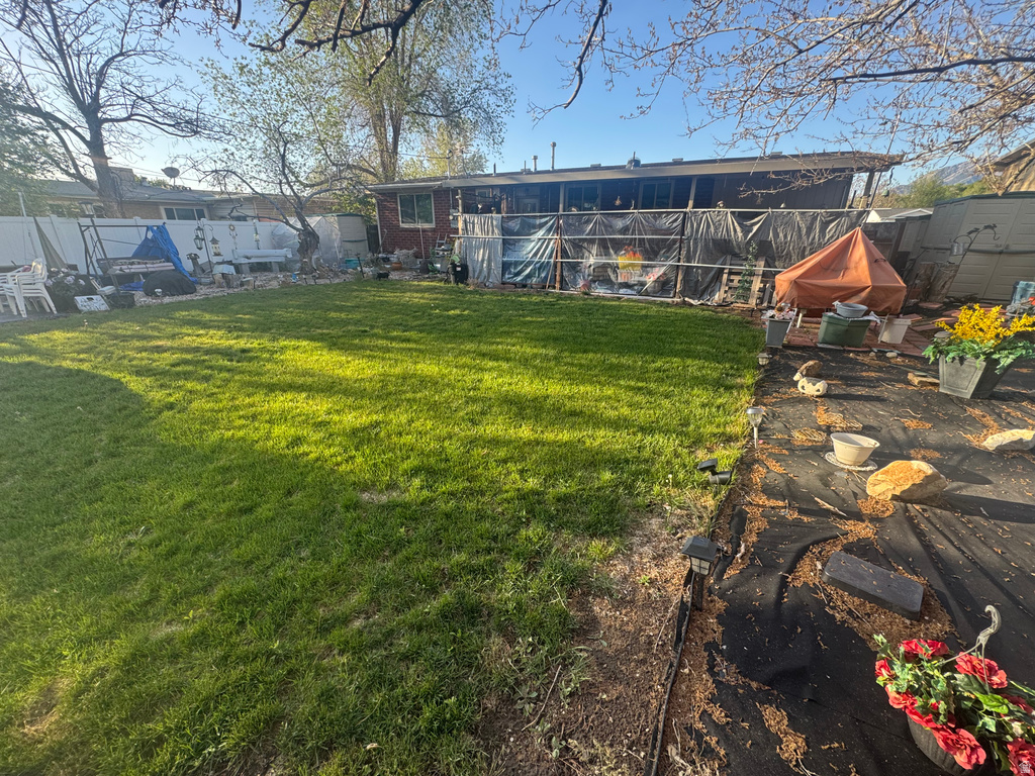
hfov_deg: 102.1
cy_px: 388
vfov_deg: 85.7
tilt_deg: -21.6
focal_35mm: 14
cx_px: 518
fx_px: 419
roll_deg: -0.2
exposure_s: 1/141
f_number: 2.2
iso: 40
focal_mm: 2.22
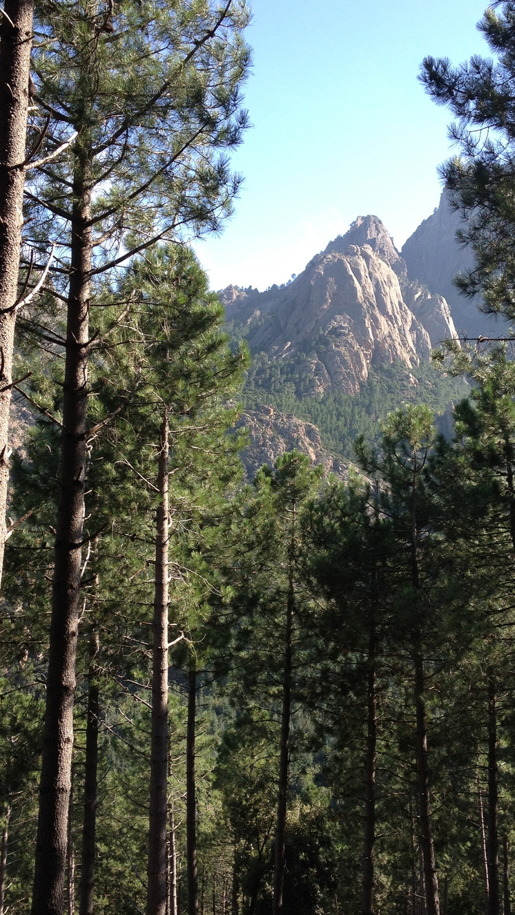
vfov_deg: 44.5
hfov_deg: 26.0
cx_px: 273
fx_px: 1117
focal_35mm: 46
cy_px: 510
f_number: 2.4
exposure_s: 1/525
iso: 64
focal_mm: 4.28
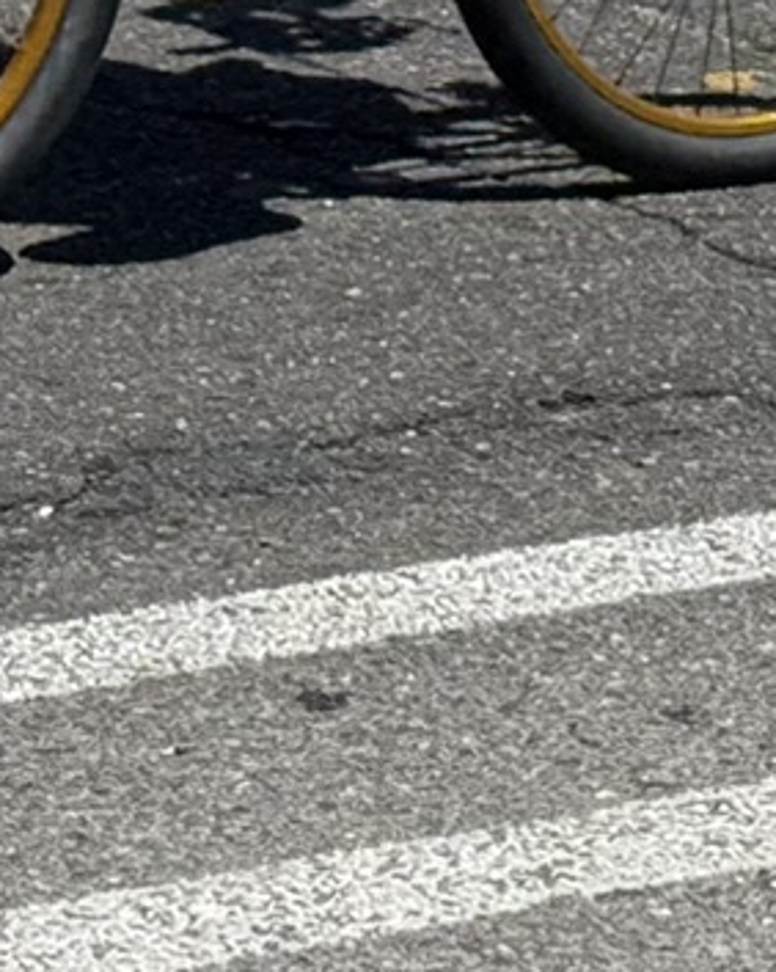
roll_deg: -1.9
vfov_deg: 7.0
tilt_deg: -6.7
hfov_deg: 5.7
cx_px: 380
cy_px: -644
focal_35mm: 272
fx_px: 7815
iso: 64
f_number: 1.78
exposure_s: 1/3534
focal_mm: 6.76
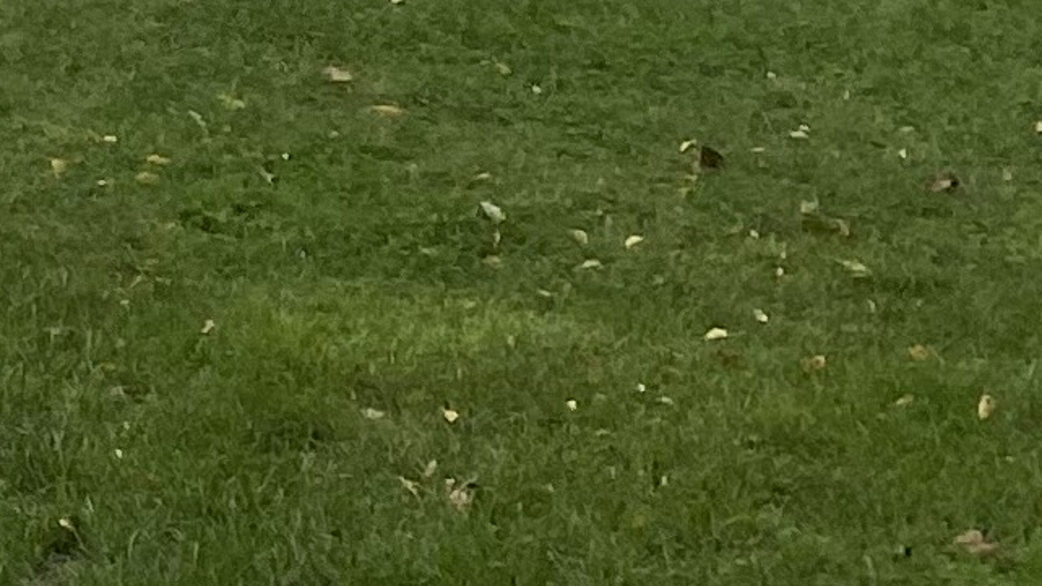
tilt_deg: -0.7
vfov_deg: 6.2
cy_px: -1315
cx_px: -1503
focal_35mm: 178
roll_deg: +0.3
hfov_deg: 10.4
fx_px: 4918
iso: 32
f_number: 1.8
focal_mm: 4.25
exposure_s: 1/2410
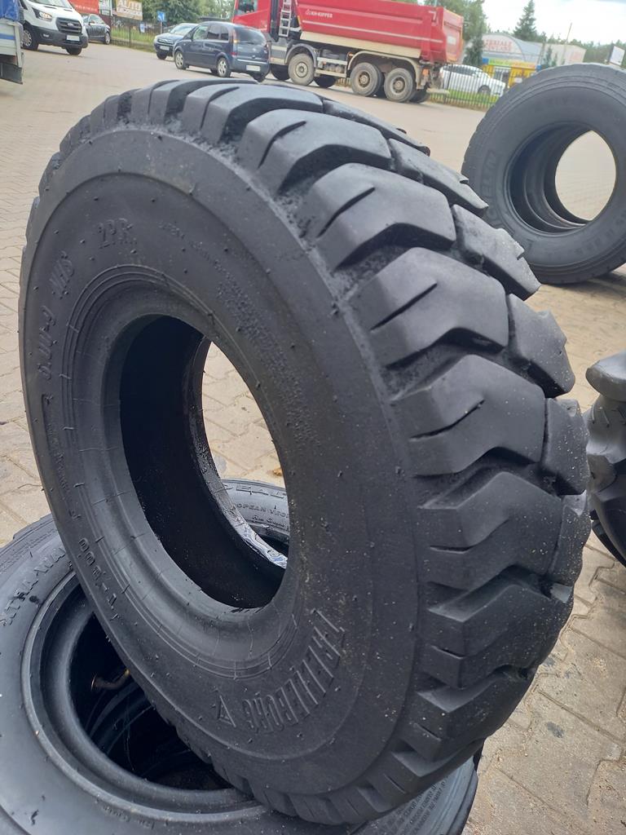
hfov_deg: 54.9
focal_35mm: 25
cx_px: 313
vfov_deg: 69.4
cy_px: 418
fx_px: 603
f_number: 1.8
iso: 64
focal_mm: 4.65
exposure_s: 1/100
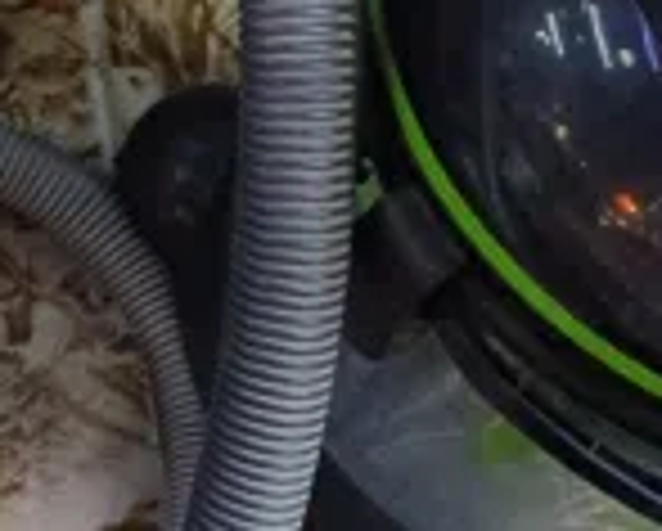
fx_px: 2080
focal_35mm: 106
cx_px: -221
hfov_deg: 16.9
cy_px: 32
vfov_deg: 14.4
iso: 640
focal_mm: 4.65
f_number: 1.8
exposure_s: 1/25
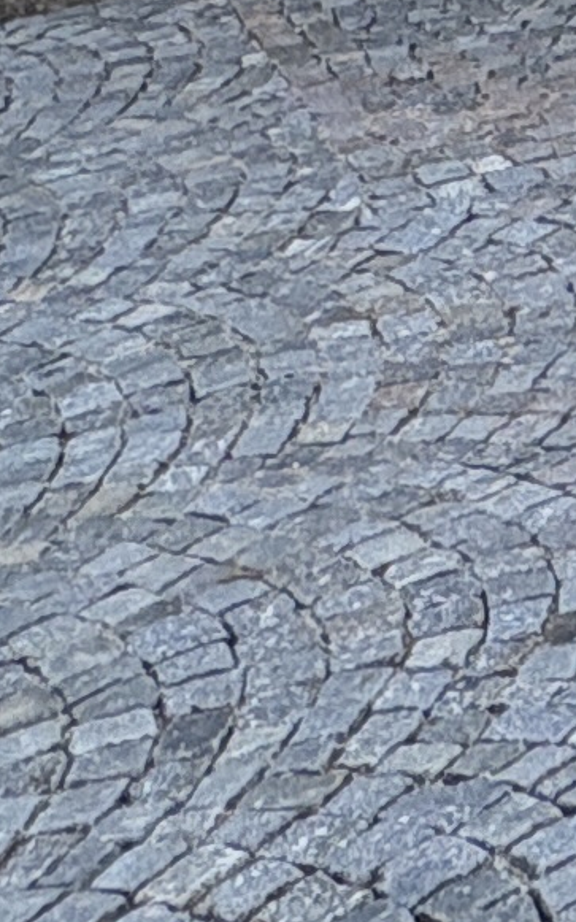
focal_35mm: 103
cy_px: -1252
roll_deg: +1.5
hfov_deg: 10.5
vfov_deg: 14.2
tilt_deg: +18.1
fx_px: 2588
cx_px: 1485
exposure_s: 1/889
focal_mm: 2.22
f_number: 2.2
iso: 50
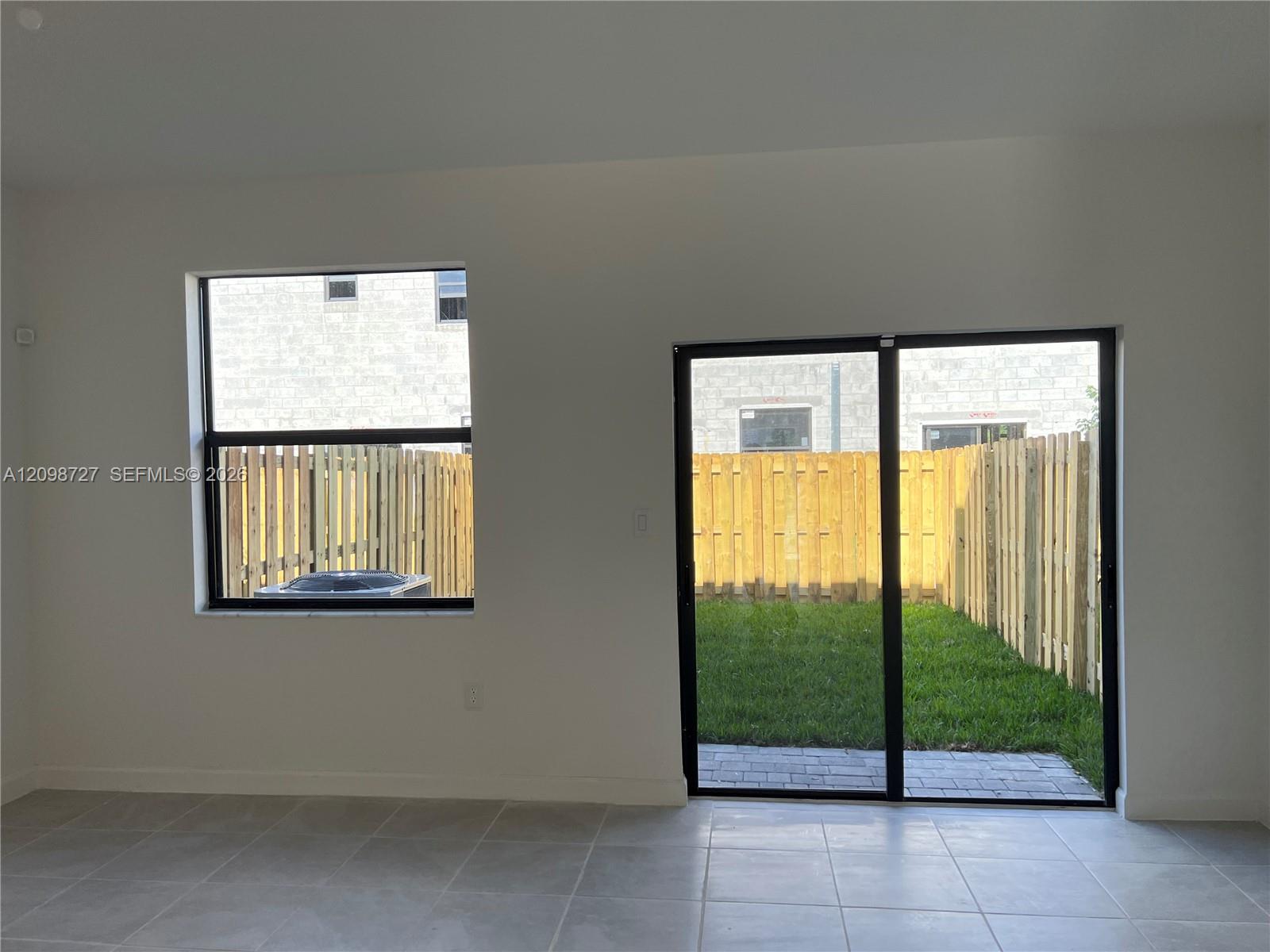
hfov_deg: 67.3
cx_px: 635
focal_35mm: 26
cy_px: 476
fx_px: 954
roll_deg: +0.7
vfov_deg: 53.1
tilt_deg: -1.7
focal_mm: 5.7
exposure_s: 1/471
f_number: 1.5
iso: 50
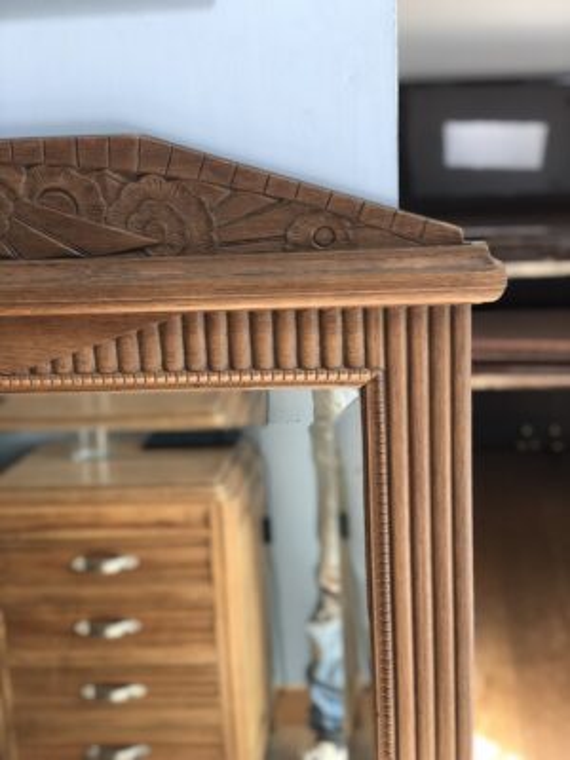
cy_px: 380
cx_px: 285
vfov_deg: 36.8
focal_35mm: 52
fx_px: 1142
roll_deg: +2.9
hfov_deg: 28.0
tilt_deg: -19.2
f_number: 2.4
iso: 64
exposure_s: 1/60
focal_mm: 6
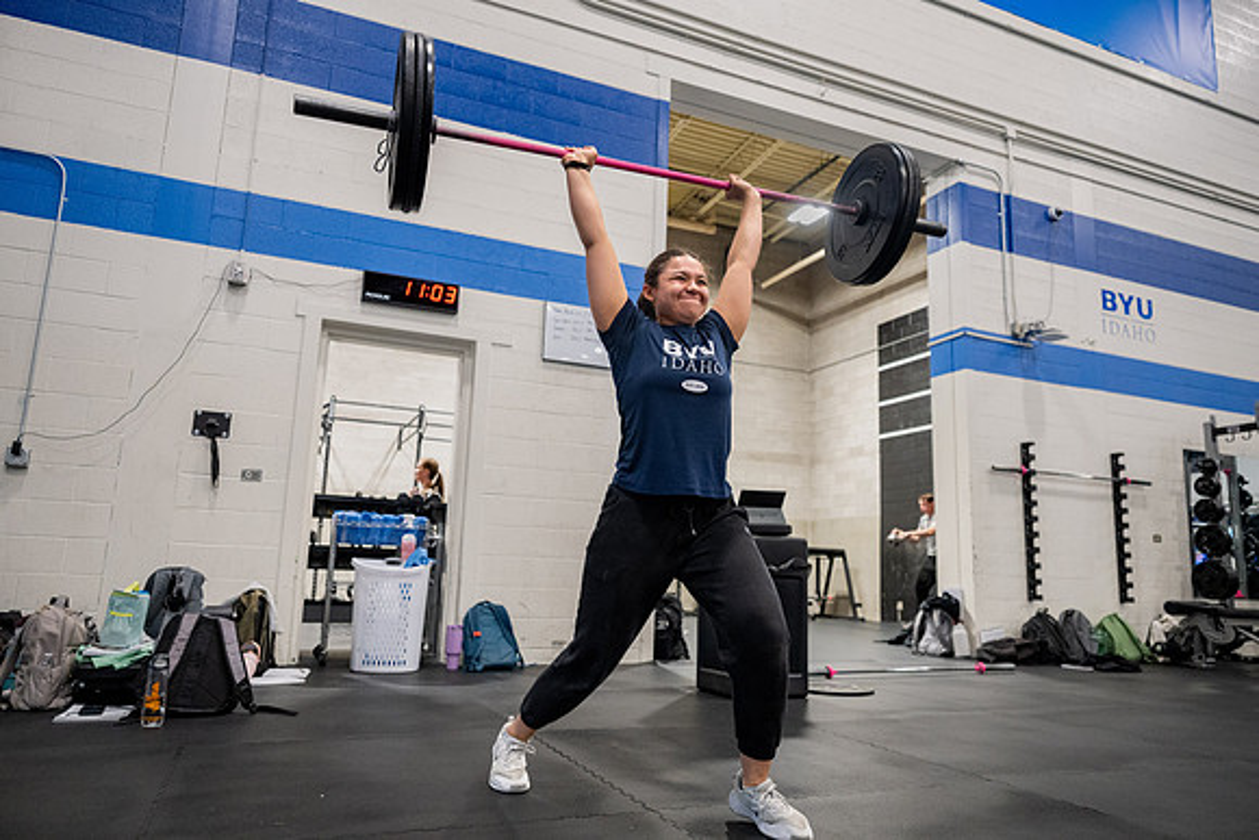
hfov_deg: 73.7
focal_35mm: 24
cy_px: 420
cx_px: 630
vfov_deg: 53.2
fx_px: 839
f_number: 2.8
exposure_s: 1/250
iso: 4000
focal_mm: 24
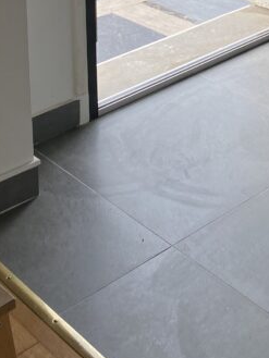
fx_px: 839
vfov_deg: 21.1
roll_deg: -0.7
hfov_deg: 17.9
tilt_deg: -11.8
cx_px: 241
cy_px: -148
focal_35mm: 81
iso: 32
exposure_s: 1/233
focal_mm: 4.25
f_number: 1.8
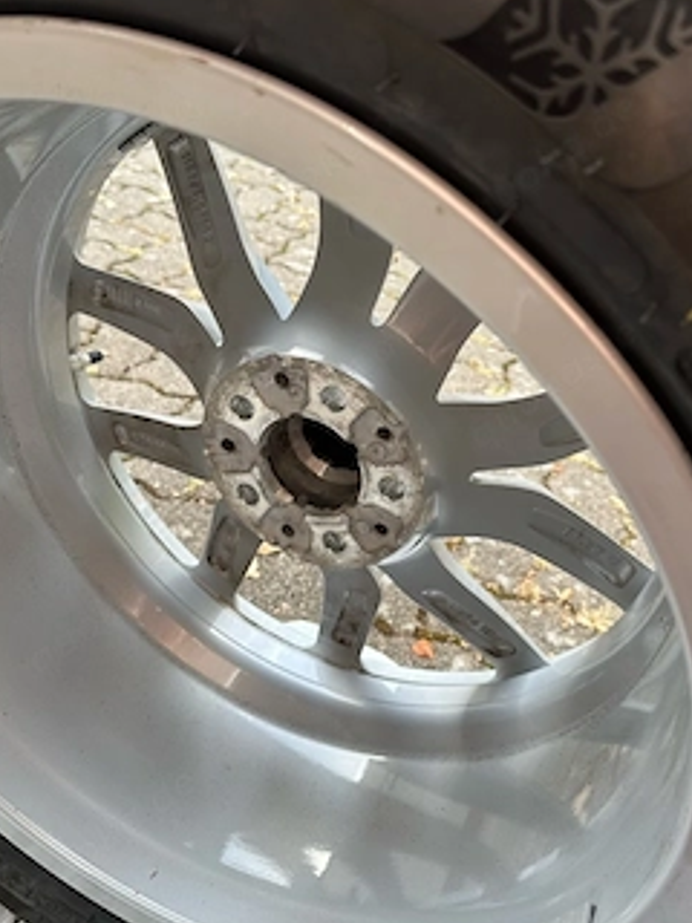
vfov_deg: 59.8
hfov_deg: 46.7
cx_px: 395
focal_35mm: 30
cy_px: 415
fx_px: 800
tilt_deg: -32.6
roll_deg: -10.9
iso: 80
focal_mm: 6.86
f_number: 1.78
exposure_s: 1/355
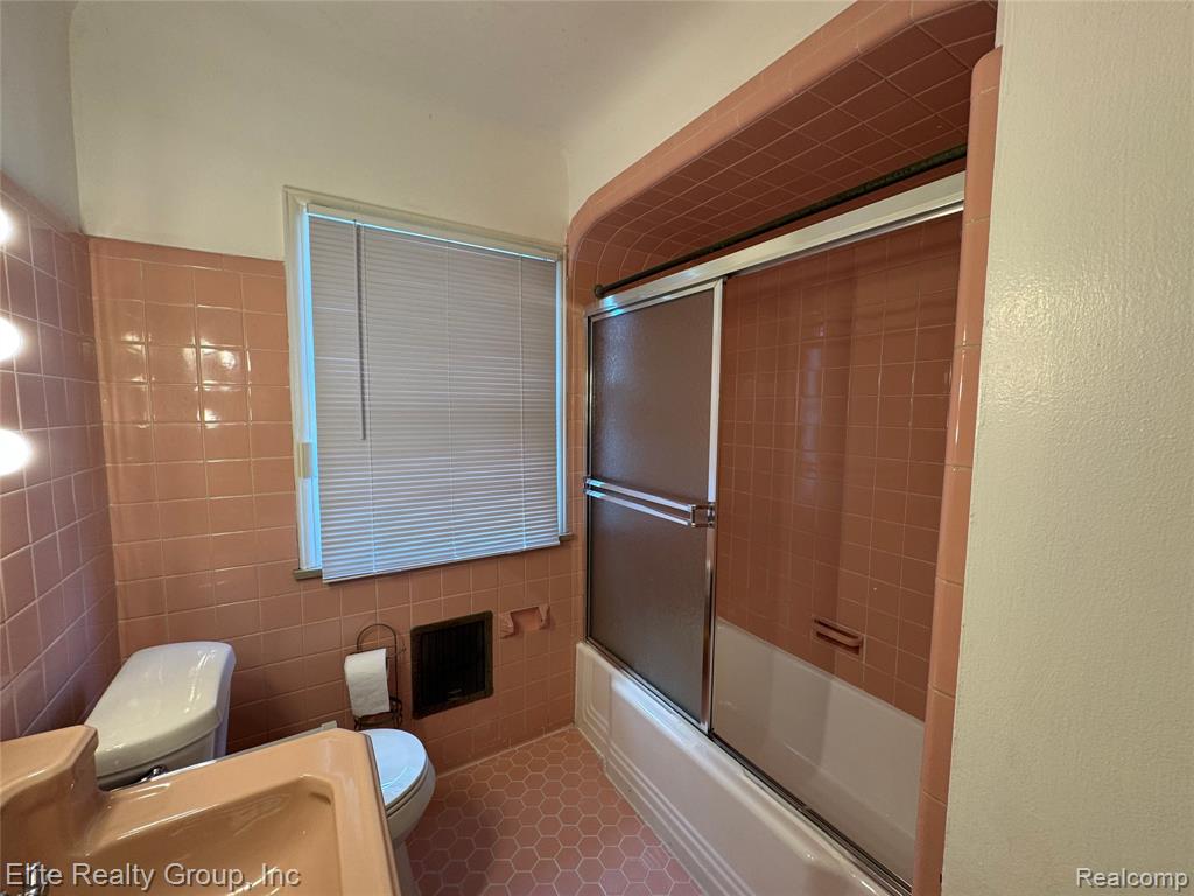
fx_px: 483
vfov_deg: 85.7
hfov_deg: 102.1
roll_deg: +0.0
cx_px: 597
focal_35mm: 14
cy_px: 448
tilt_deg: -6.2
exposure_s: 1/120
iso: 125
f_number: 2.2
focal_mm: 2.22
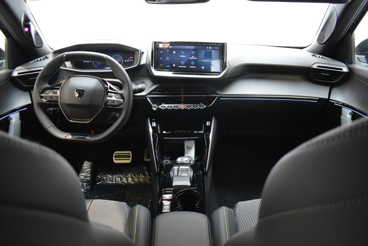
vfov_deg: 47.9
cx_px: 184
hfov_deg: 67.4
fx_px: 276
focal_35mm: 27
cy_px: 123
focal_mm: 18
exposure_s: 1/30
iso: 3200
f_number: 3.5
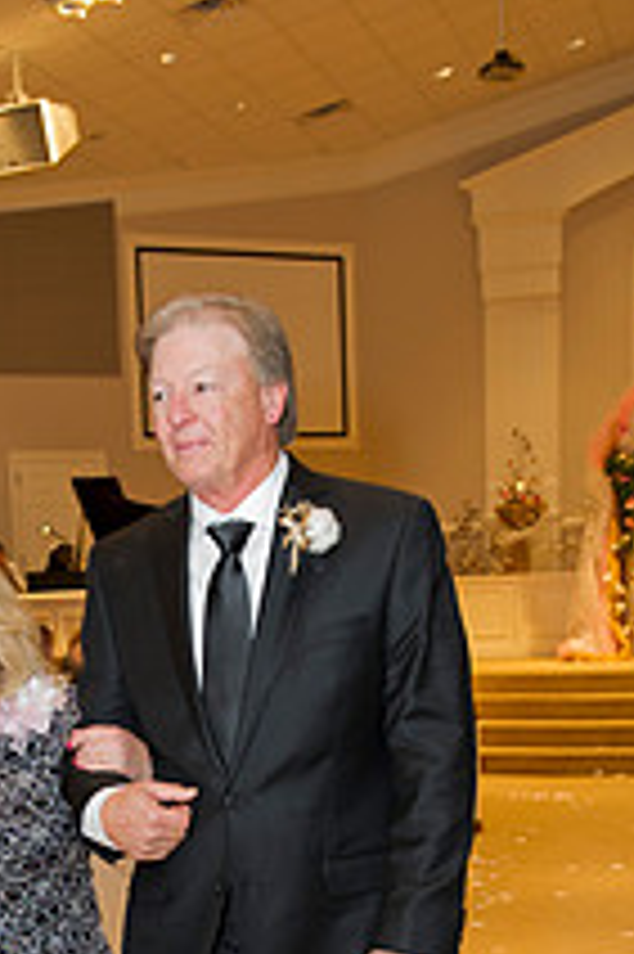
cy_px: 932
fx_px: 1799
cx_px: 155
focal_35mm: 68
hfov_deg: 19.8
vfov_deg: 28.1
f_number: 4.5
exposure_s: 1/125
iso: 1600
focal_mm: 32
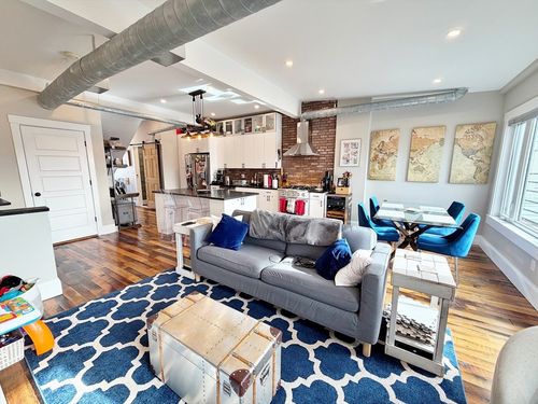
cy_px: 202
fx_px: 218
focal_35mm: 14
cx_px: 269
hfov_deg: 102.1
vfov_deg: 85.7
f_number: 2.2
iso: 80
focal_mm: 2.22
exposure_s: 1/120
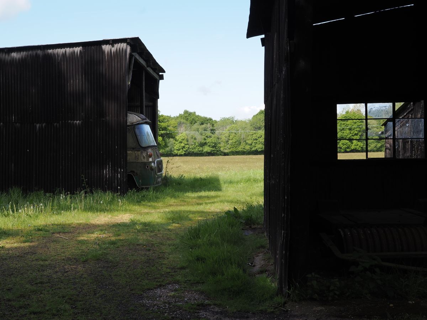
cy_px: 160
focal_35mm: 56
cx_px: 214
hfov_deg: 34.3
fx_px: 691
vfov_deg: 26.1
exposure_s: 1/160
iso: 200
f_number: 8
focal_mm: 28
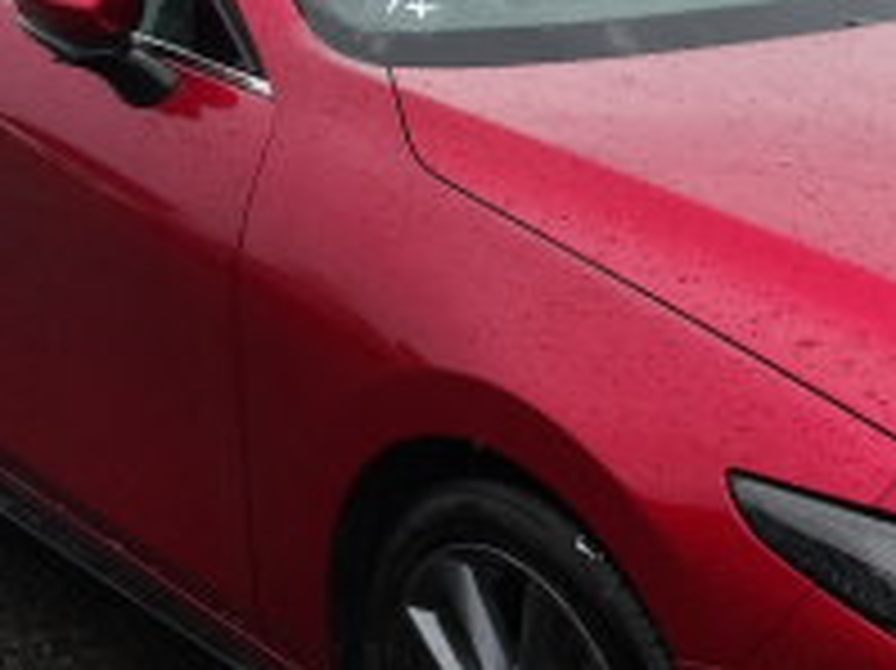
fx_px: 2251
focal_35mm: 87
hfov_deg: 22.4
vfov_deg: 17.0
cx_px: 648
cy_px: 319
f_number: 10.4
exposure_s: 1/60
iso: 179
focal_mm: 4.9
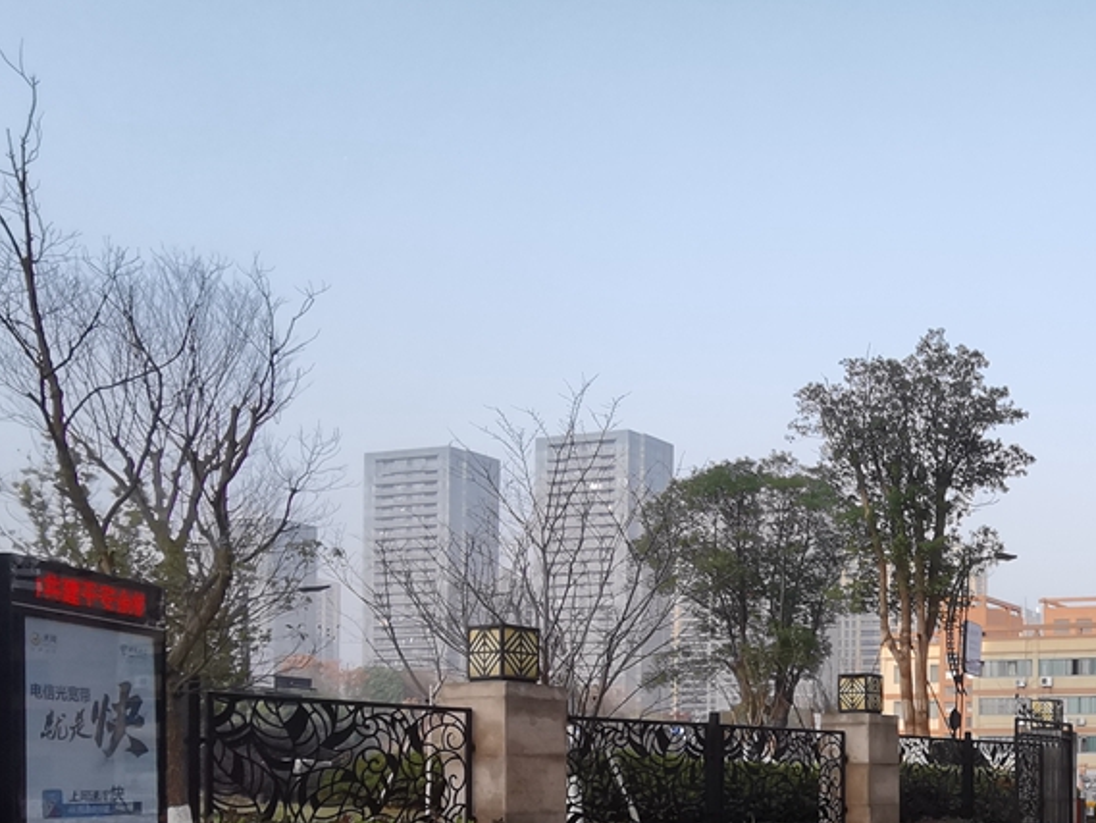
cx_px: 1131
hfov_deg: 38.2
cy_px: 775
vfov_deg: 31.6
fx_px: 1362
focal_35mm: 43
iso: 50
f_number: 2.2
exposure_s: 1/454
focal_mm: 2.26
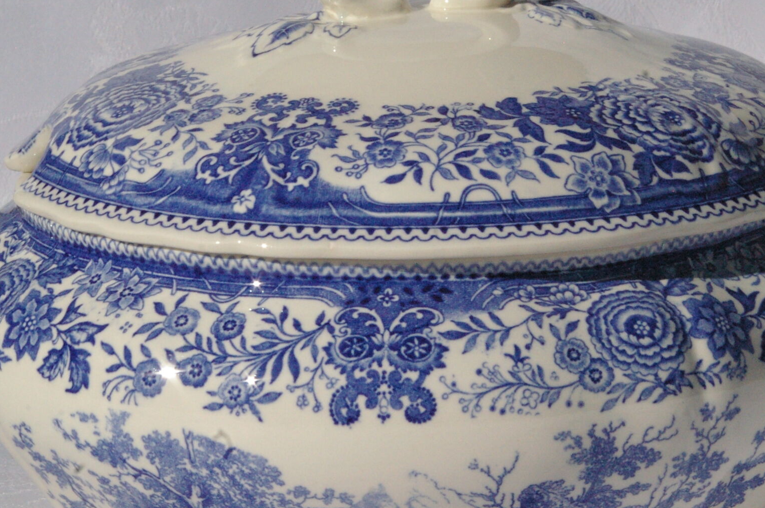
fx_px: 1635
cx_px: 441
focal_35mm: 77
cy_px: 268
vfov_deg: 17.7
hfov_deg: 26.3
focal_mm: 26
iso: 1600
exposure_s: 1/1000
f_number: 16
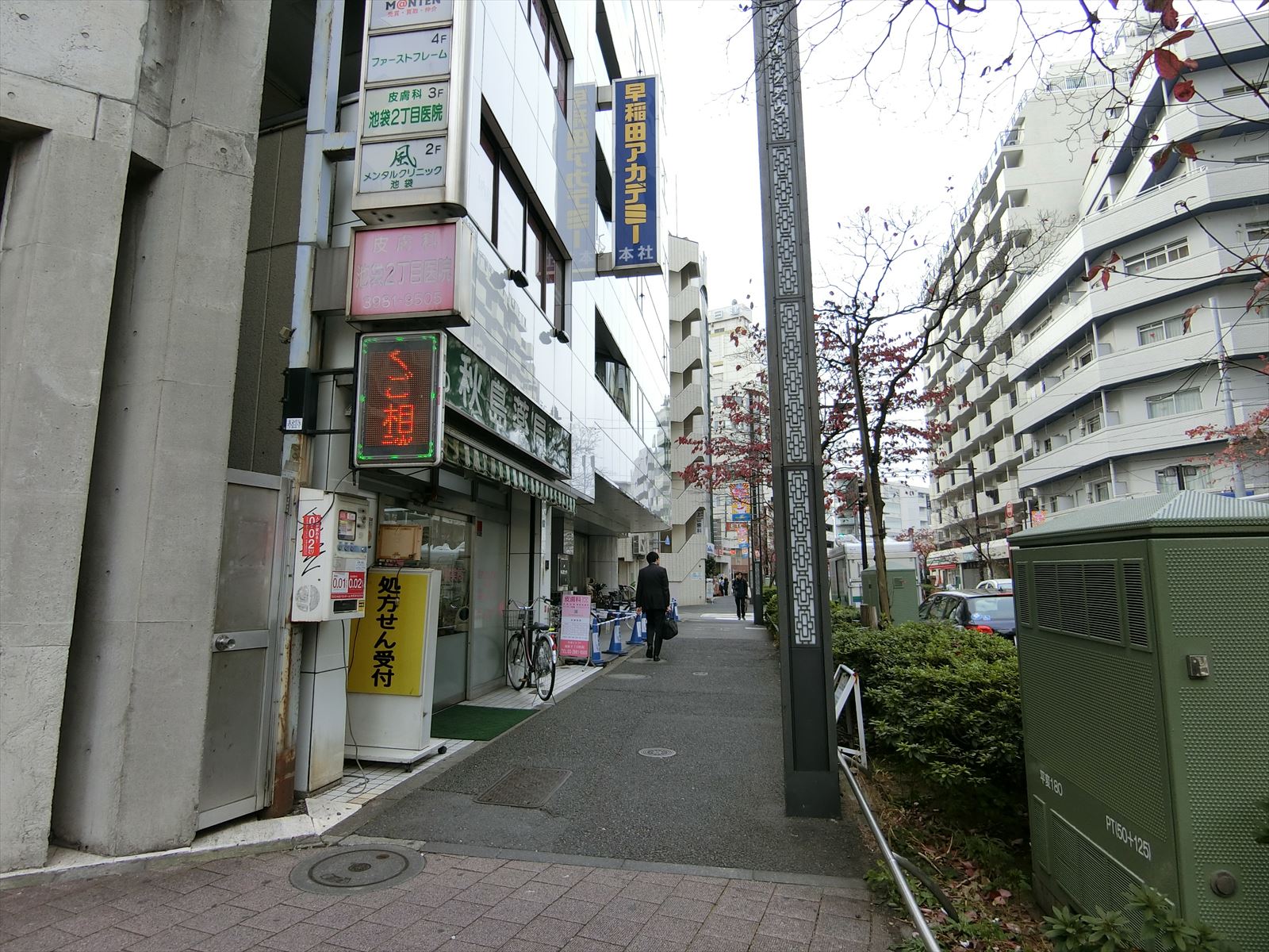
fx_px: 697
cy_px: 476
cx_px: 634
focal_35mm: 19
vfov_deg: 68.7
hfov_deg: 84.7
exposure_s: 1/400
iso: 80
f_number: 2.7
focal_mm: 4.06
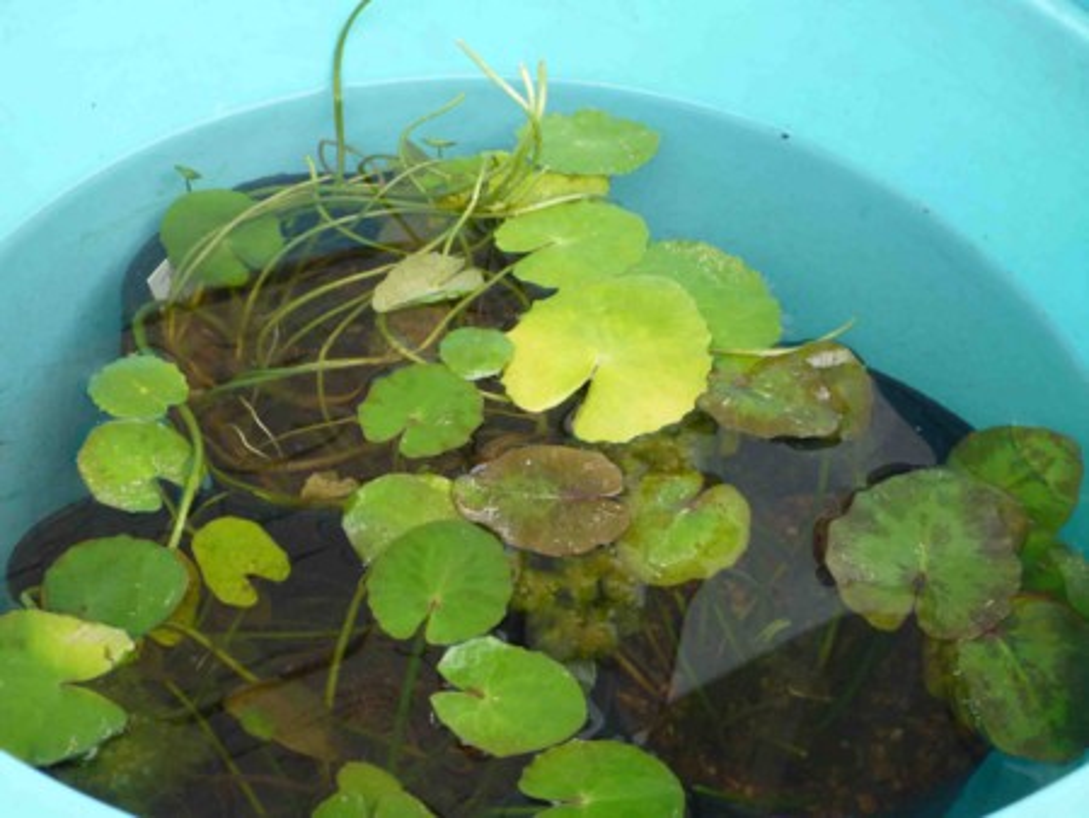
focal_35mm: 47
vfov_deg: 30.9
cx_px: 544
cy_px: 409
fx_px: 1479
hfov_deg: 40.4
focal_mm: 8.4
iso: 200
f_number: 4.5
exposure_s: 1/80
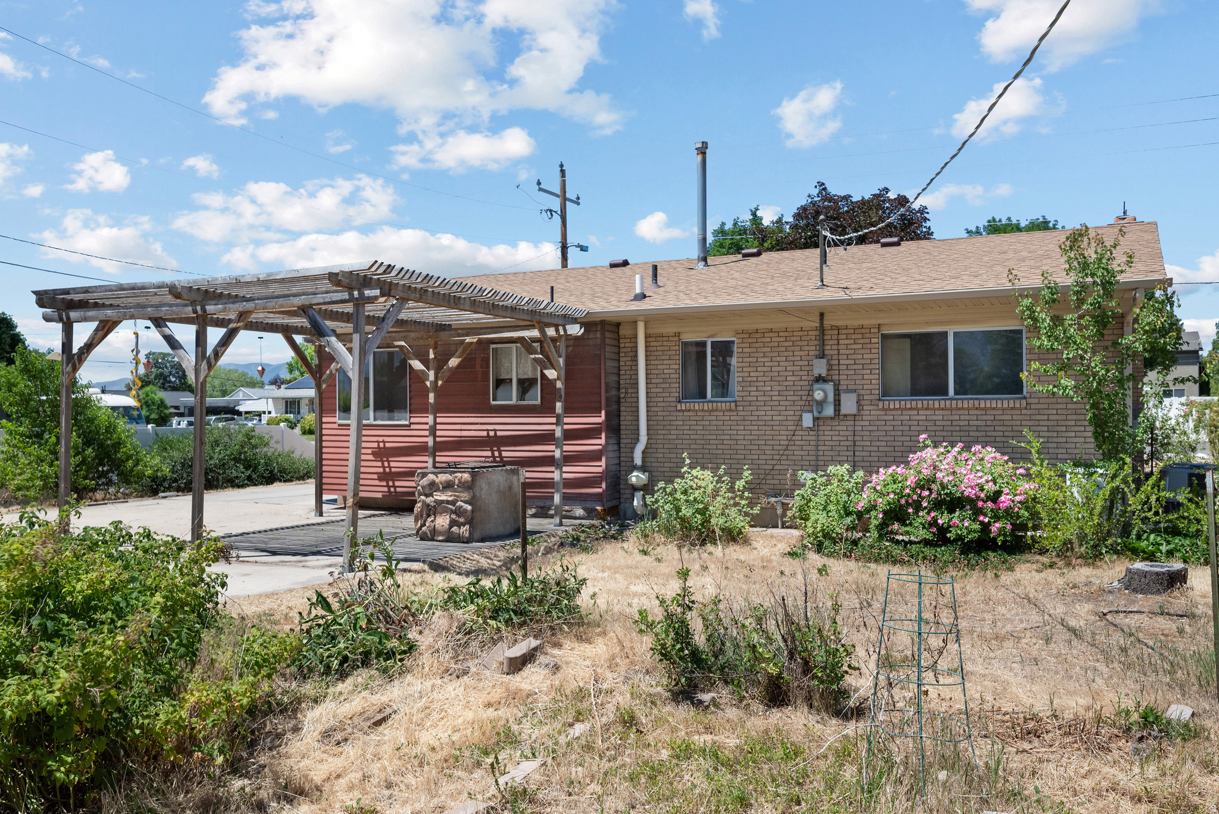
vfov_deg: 49.6
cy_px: 407
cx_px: 610
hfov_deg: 69.4
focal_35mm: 26
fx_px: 881
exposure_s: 1/1250
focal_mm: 26
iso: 800
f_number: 8
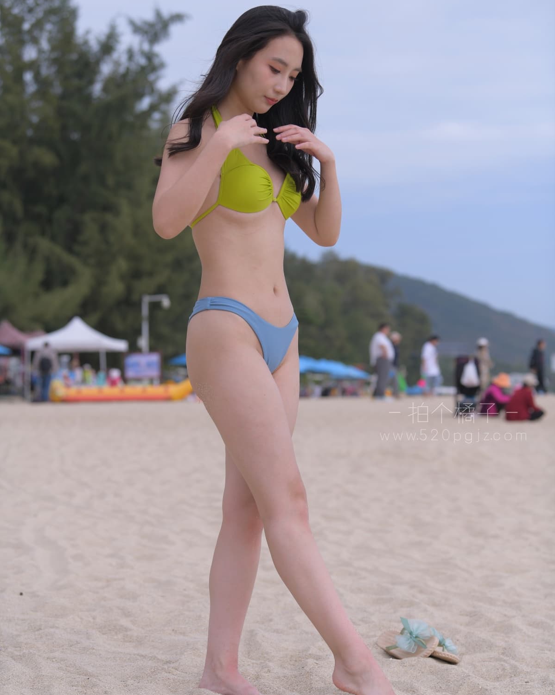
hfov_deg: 19.4
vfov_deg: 24.1
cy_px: 399
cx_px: 278
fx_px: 1623
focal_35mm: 79
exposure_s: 1/1000
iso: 80
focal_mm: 70
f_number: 4
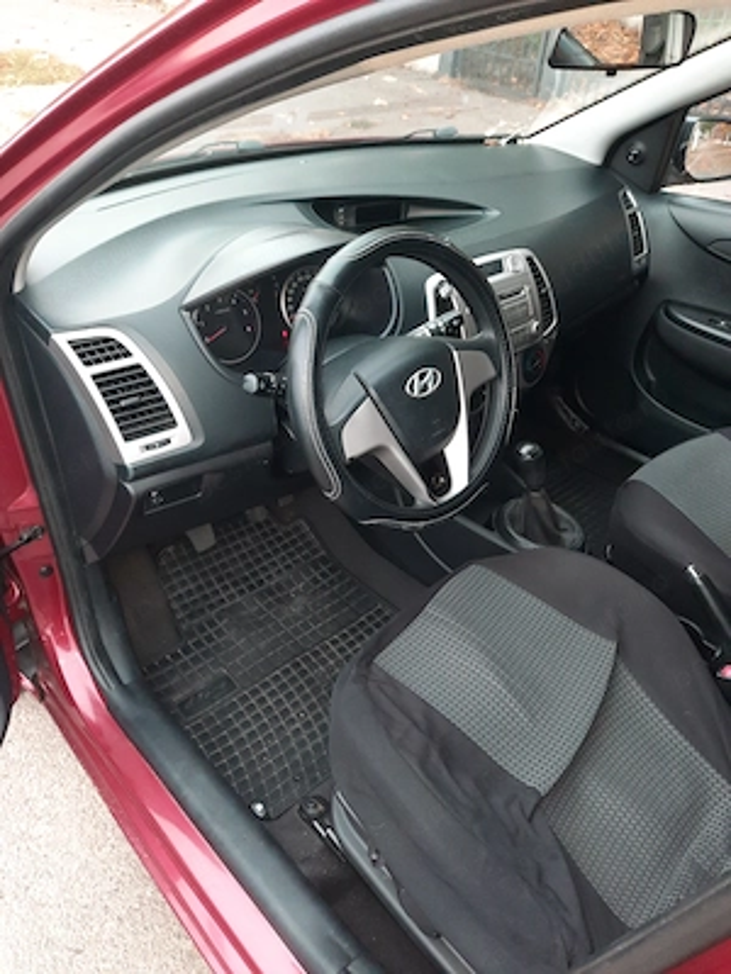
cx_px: 366
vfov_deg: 69.4
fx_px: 704
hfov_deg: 54.9
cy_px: 487
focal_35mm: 25
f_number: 2
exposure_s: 1/33
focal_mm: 4.6
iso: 320
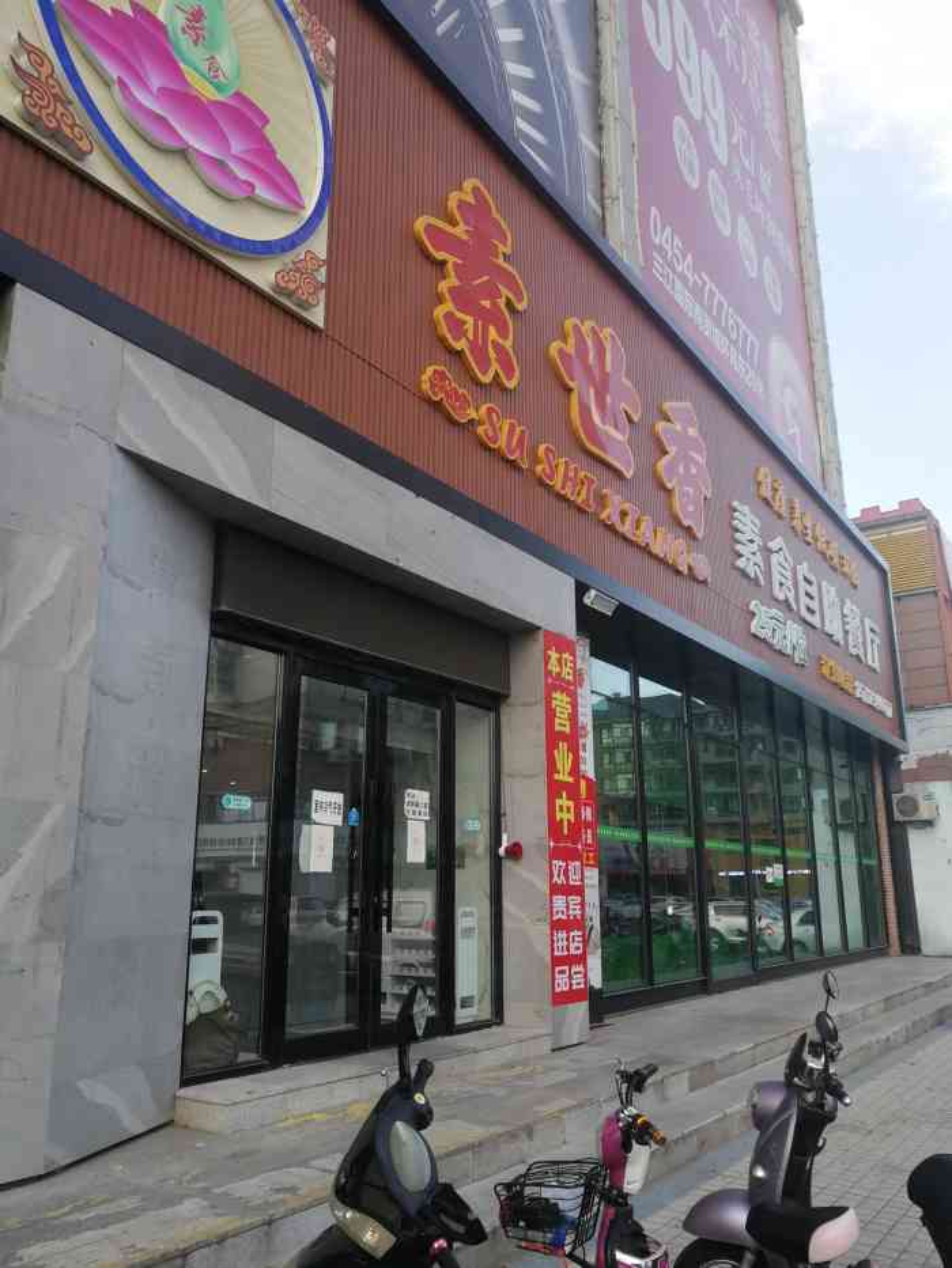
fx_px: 990
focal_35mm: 27
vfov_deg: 65.3
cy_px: 634
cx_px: 476
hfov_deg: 51.4
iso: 50
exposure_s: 1/111
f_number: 2.2
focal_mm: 3.84
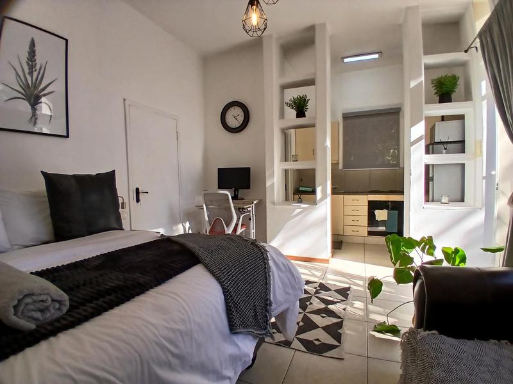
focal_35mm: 17
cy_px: 192
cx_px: 256
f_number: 2.2
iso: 50
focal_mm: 1.4
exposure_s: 1/155
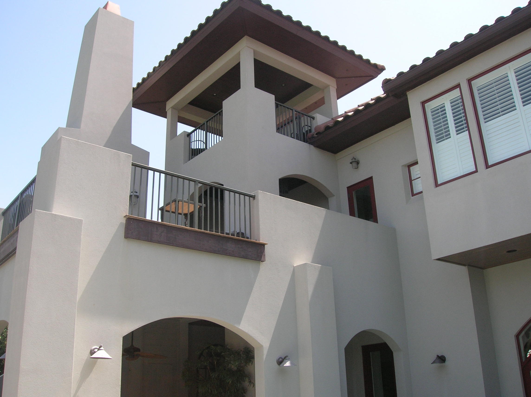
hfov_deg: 54.0
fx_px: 521
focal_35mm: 34
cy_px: 198
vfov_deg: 41.7
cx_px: 266
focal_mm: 5.7
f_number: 4.9
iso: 71
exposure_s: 1/254
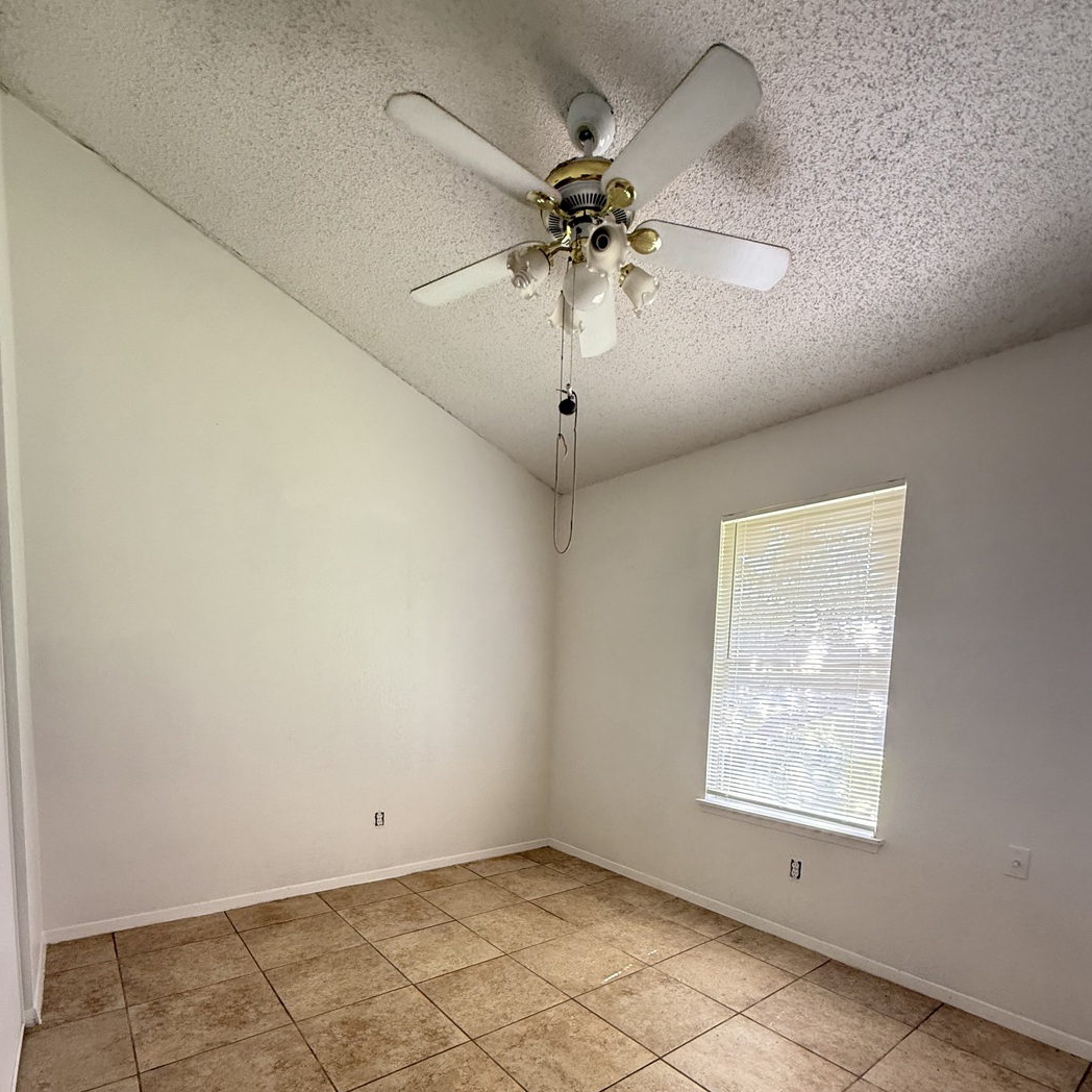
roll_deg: -1.5
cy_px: 735
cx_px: 557
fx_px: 607
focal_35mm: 17
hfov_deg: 84.0
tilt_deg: -5.5
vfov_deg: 80.9
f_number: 2.2
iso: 320
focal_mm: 2.22
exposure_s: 1/87
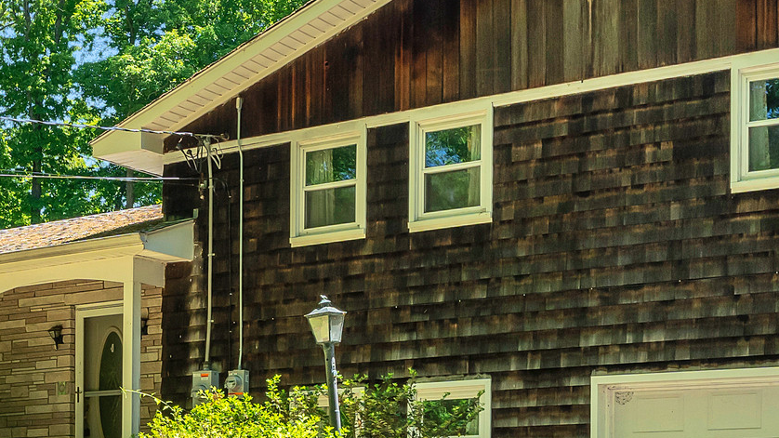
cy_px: 530
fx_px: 1508
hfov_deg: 29.0
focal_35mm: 73
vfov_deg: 15.9
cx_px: 386
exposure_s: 1/50
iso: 400
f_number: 8
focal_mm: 19
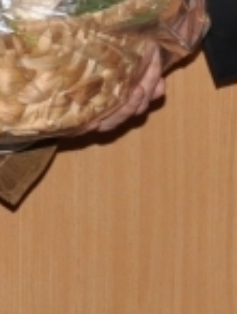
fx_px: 4127
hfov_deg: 3.3
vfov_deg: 4.3
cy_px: -286
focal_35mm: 453
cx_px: -13
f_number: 4.8
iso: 800
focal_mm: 45
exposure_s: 1/60
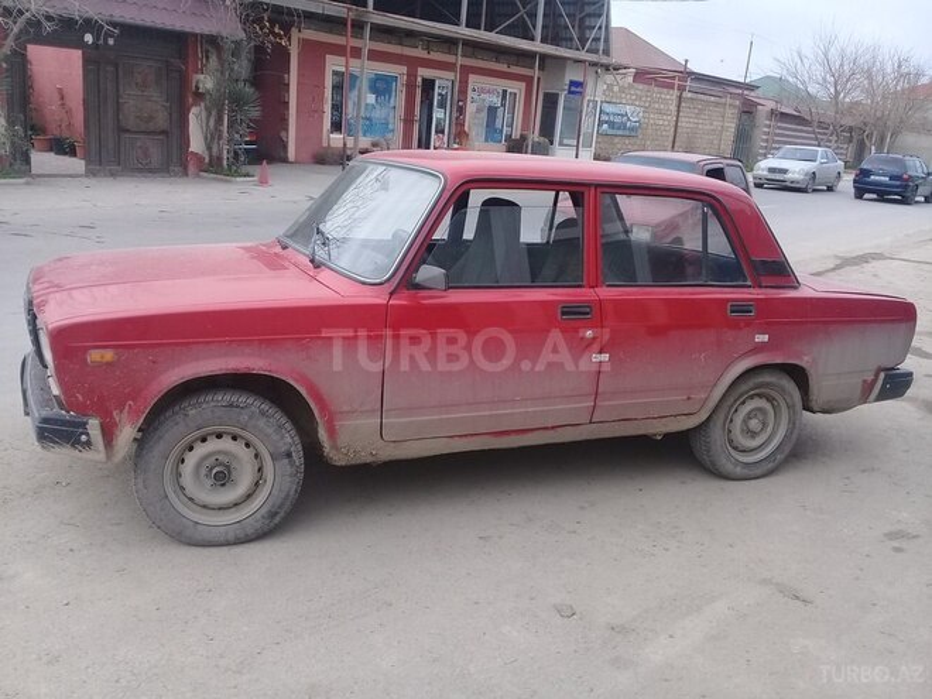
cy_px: 350
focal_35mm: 31
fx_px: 835
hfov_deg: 58.4
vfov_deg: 45.4
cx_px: 466
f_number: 2.2
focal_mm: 3.3
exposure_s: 1/375
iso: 50
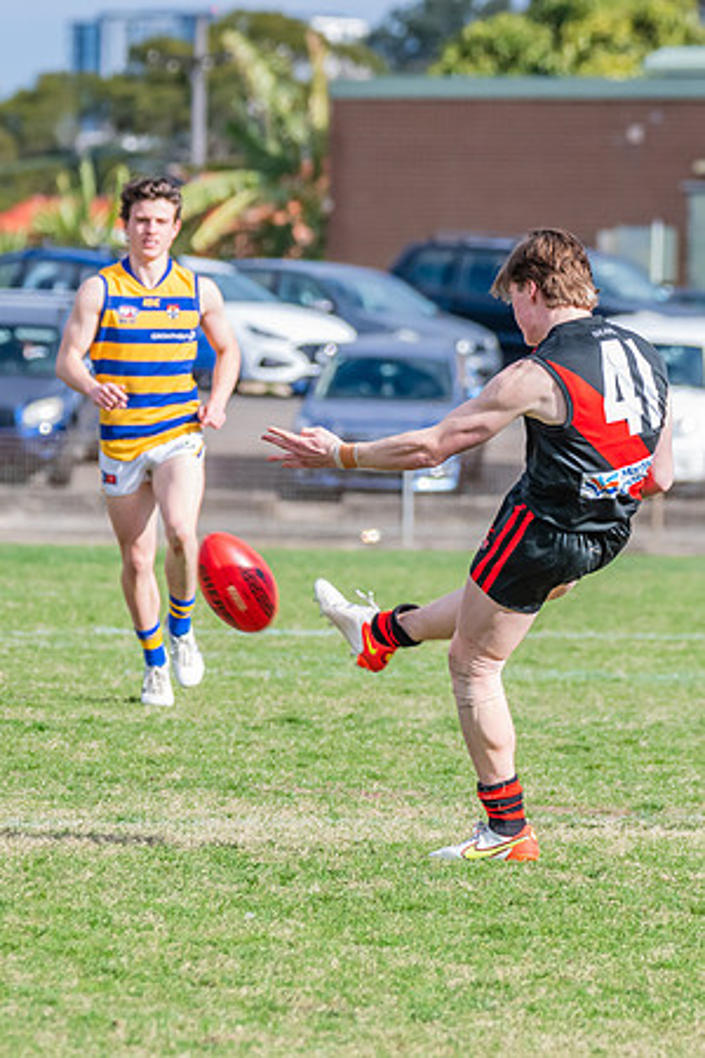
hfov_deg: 2.7
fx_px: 14899
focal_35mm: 507
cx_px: 461
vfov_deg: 4.1
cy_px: 535
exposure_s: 1/1600
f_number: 8
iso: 800
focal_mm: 260
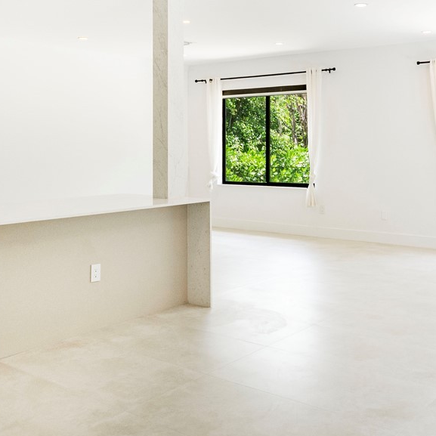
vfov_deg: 40.5
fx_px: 588
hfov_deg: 40.5
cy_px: 173
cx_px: 258
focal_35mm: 41
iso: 320
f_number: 7.1
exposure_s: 1/160
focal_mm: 11
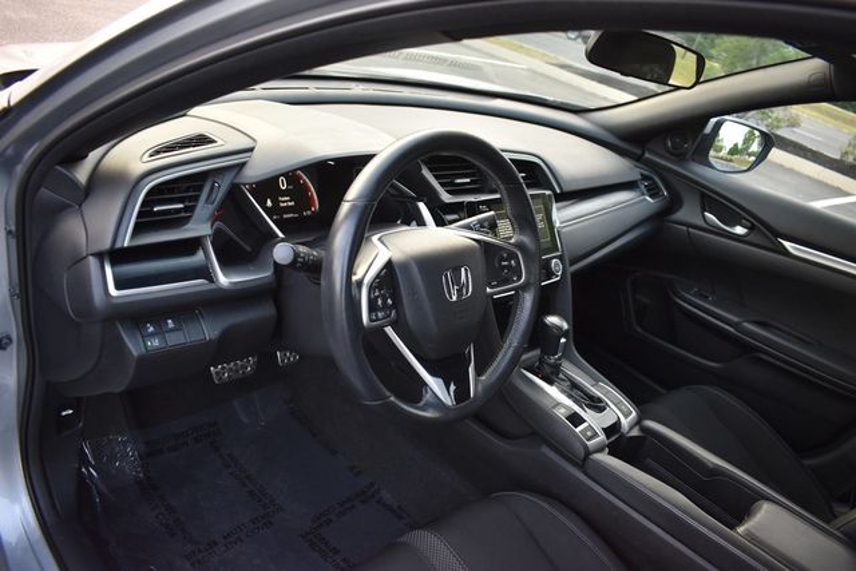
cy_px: 286
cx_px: 428
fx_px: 642
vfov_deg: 48.0
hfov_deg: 67.4
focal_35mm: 27
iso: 800
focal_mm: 18
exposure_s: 1/160
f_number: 3.5
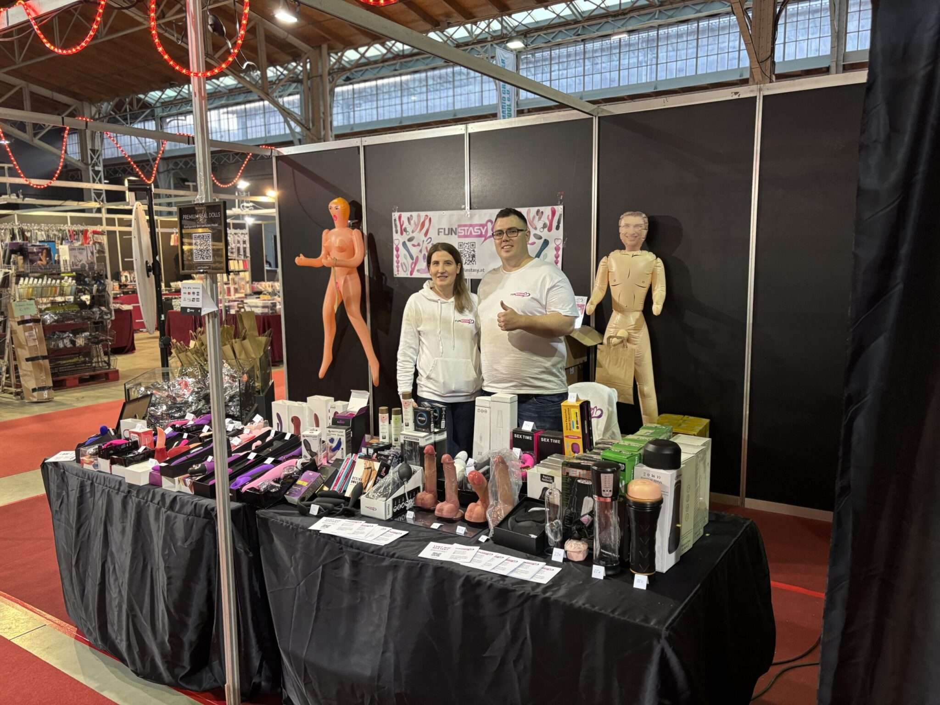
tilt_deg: -8.8
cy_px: 352
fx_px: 706
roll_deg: +1.3
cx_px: 470
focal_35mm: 26
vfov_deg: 53.1
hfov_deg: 67.3
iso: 200
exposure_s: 1/50
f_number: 1.6
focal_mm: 5.96
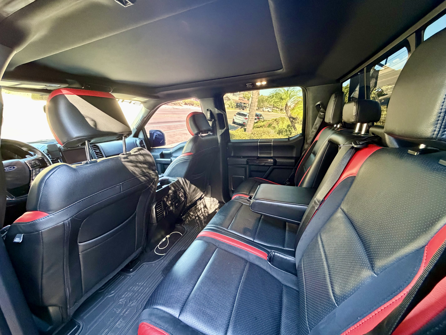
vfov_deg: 85.7
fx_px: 180
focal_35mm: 14
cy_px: 168
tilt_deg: -20.7
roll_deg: -9.9
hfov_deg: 102.1
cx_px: 223
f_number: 2.2
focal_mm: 2.22
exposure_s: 1/60
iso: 800
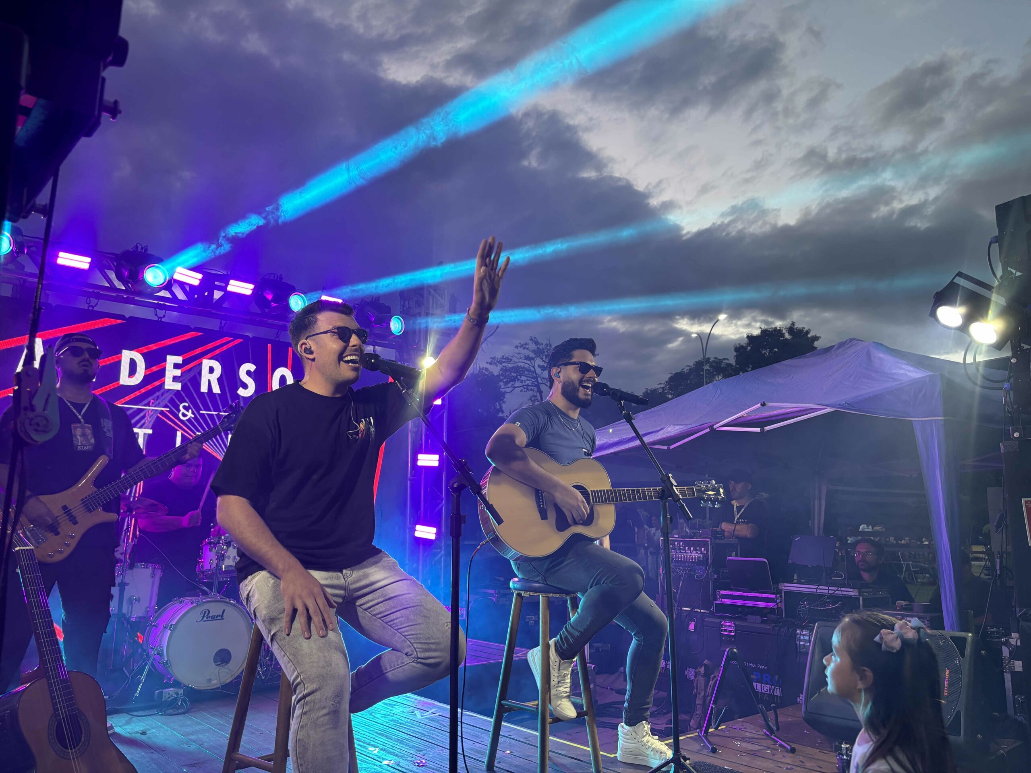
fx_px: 774
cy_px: 386
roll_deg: -1.5
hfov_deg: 67.3
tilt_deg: +8.5
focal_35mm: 26
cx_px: 516
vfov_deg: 53.1
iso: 125
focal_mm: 5.96
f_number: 1.6
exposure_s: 1/120
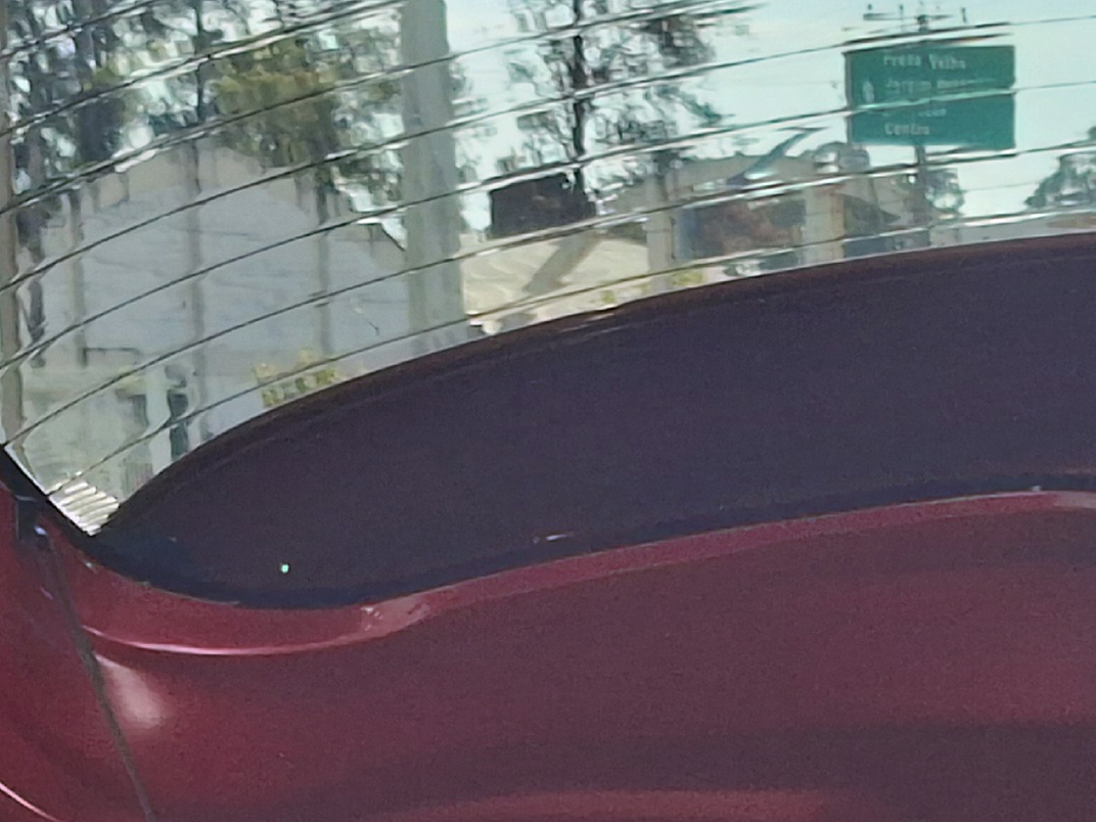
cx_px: 1217
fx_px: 5541
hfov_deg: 11.1
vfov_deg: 8.0
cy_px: 1803
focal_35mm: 175
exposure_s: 1/154
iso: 50
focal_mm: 5.54
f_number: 1.8
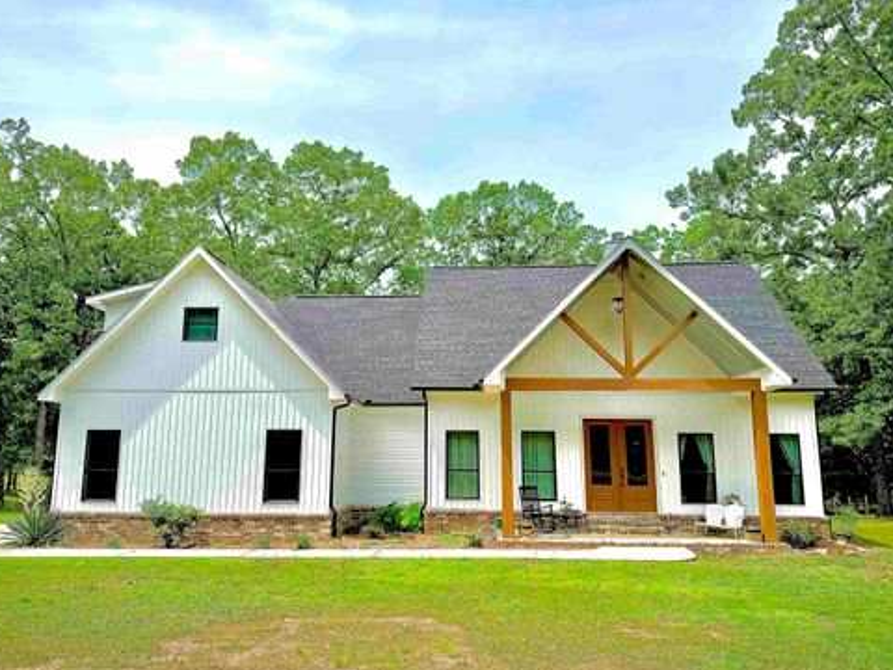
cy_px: 347
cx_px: 437
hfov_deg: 69.4
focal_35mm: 25
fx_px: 645
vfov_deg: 54.9
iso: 80
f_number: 1.78
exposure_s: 1/6173
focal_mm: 6.76
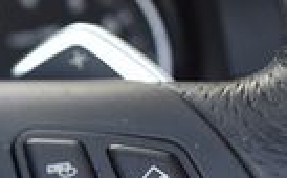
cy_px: 280
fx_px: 1007
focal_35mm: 129
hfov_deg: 14.8
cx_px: -174
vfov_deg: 9.8
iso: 500
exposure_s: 1/250
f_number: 3.5
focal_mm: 18
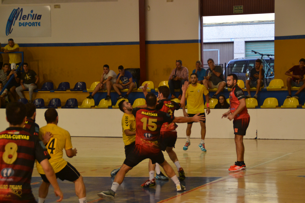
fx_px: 890
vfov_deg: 13.0
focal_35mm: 105
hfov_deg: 19.5
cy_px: 102
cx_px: 152
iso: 1800
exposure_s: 1/500
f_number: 5.6
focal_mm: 70
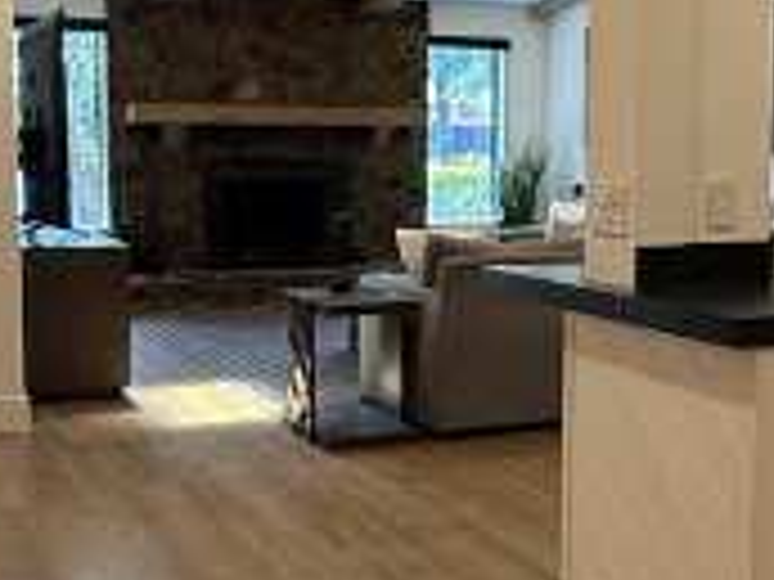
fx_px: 1453
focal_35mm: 65
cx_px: 576
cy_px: 297
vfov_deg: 22.6
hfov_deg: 29.4
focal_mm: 2.22
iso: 200
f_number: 2.2
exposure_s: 1/120
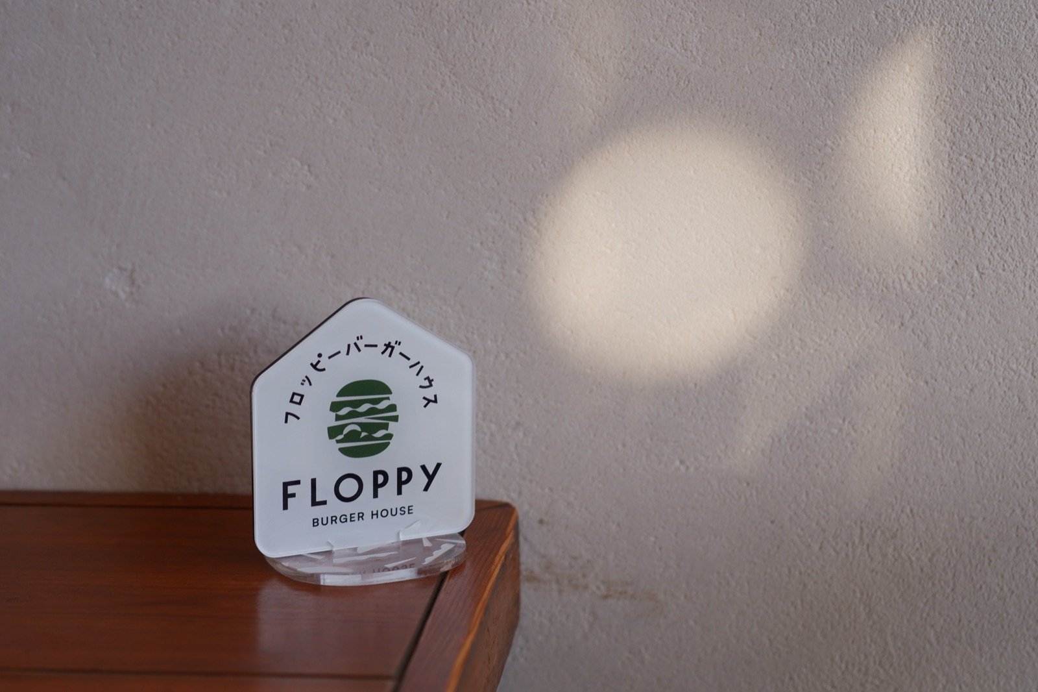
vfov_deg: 15.2
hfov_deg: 22.6
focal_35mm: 90
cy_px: 346
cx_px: 519
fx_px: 2594
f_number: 4
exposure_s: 1/200
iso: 200
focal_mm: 60
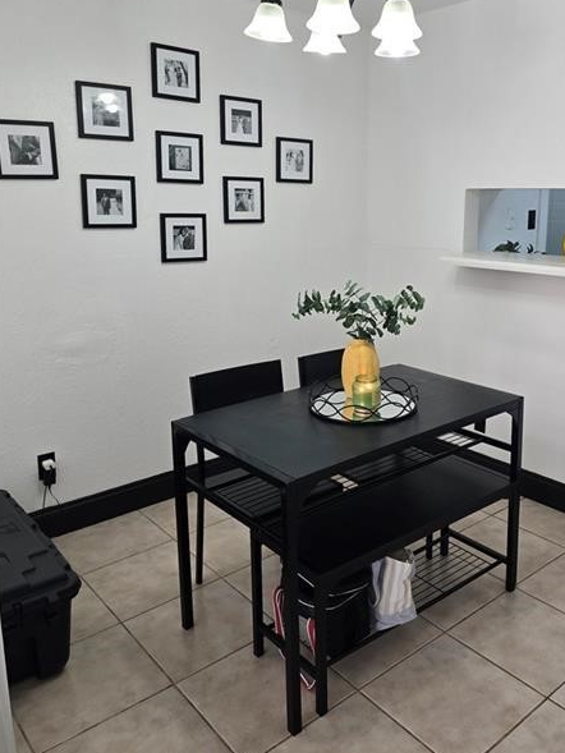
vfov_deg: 59.6
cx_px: 362
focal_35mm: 30
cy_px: 312
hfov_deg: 46.3
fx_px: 653
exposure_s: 1/120
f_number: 1.7
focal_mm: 6.3
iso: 64
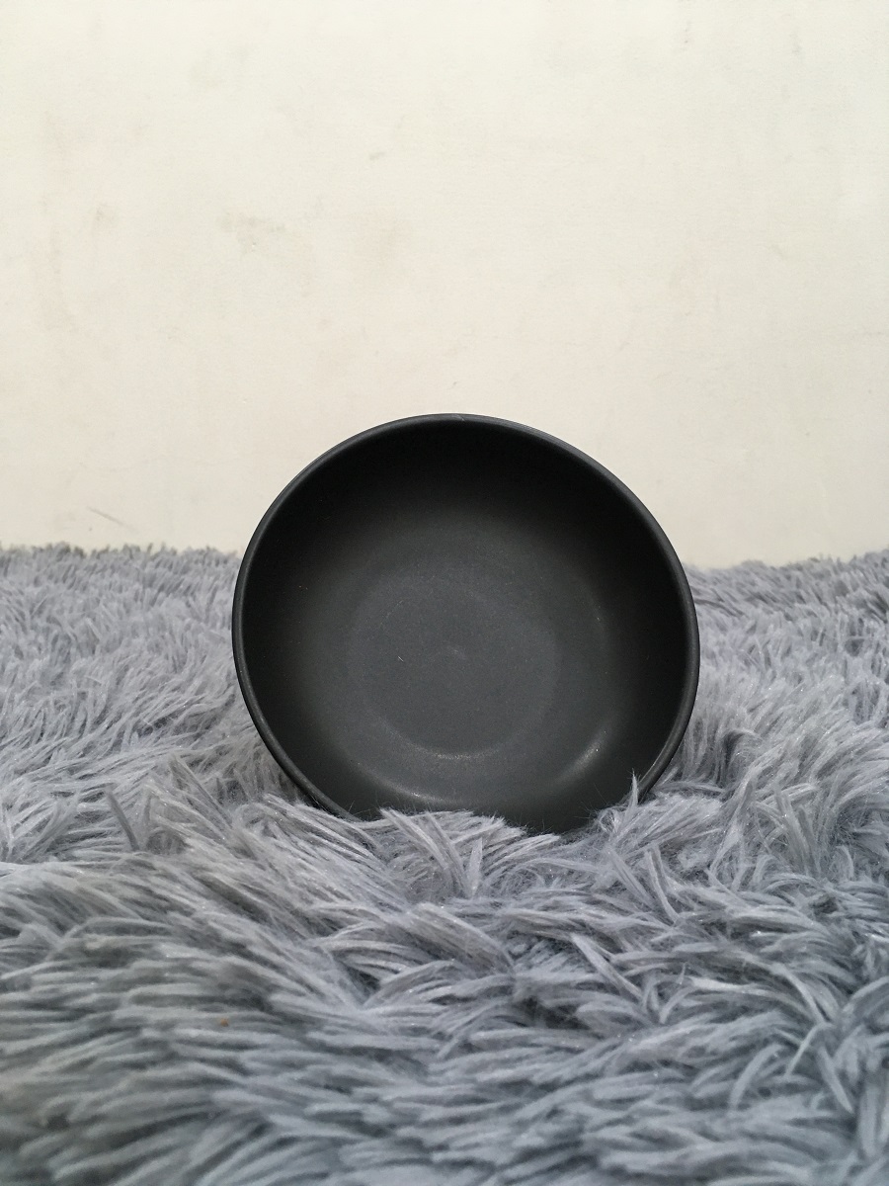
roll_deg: +0.7
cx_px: 444
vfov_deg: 61.7
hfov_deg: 48.2
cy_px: 593
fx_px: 993
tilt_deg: -12.3
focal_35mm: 29
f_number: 2.2
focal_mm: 4.15
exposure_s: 1/33
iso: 125
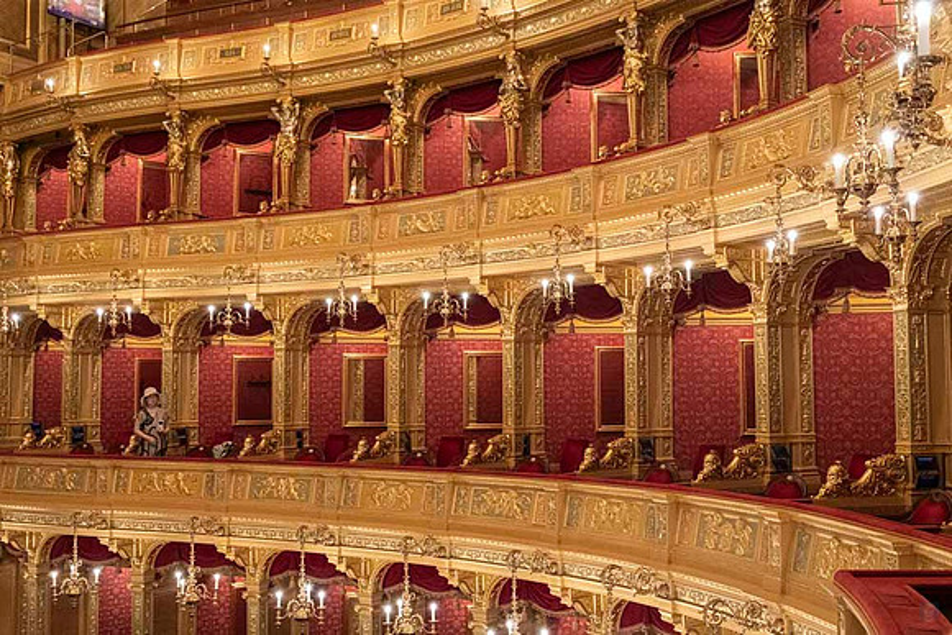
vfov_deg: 33.0
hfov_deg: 47.8
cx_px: 476
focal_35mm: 41
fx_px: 1073
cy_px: 318
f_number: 4
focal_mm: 38
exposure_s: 1/80
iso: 5000
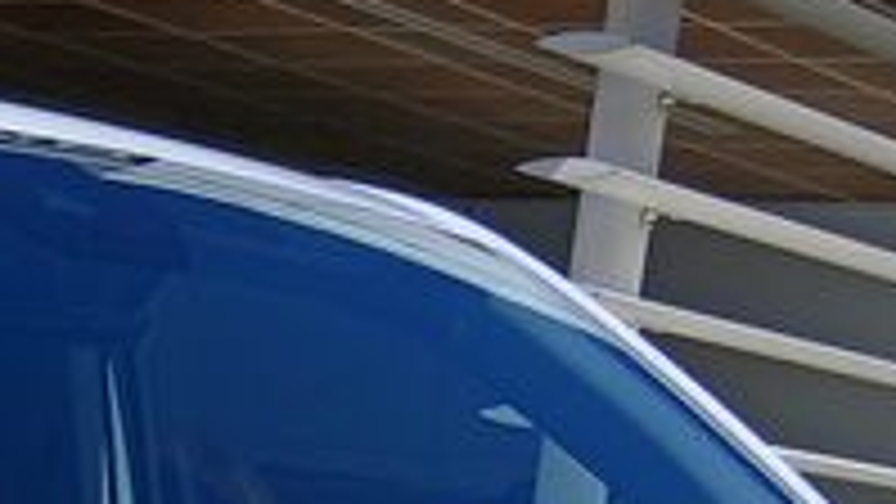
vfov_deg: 7.4
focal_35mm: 146
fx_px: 3469
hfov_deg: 14.2
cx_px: -225
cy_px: 1490
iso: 20
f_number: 1.8
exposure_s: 1/984
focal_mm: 3.98
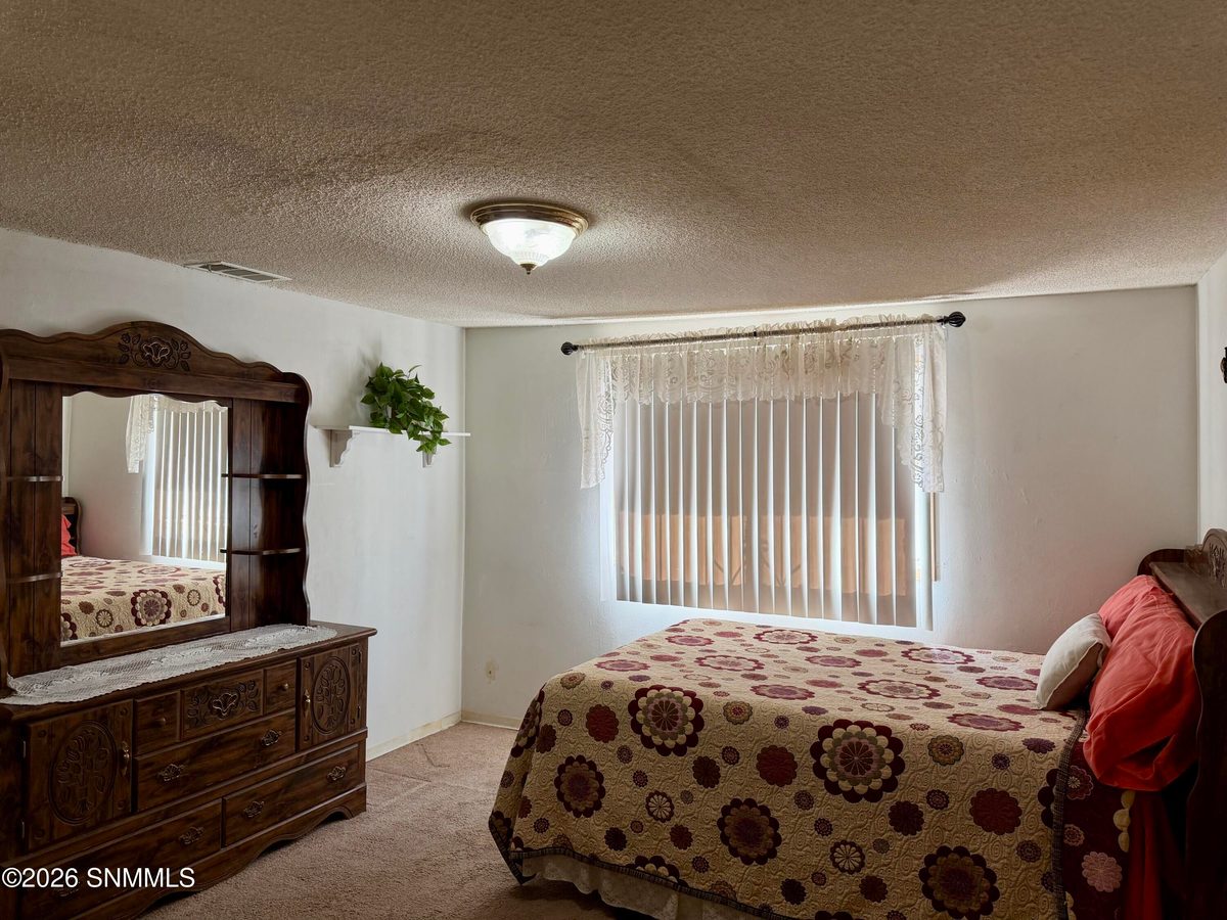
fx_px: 851
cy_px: 460
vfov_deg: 56.8
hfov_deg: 71.6
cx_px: 614
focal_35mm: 24
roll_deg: -0.1
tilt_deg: +0.5
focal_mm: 6.76
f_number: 1.78
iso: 125
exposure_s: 1/120
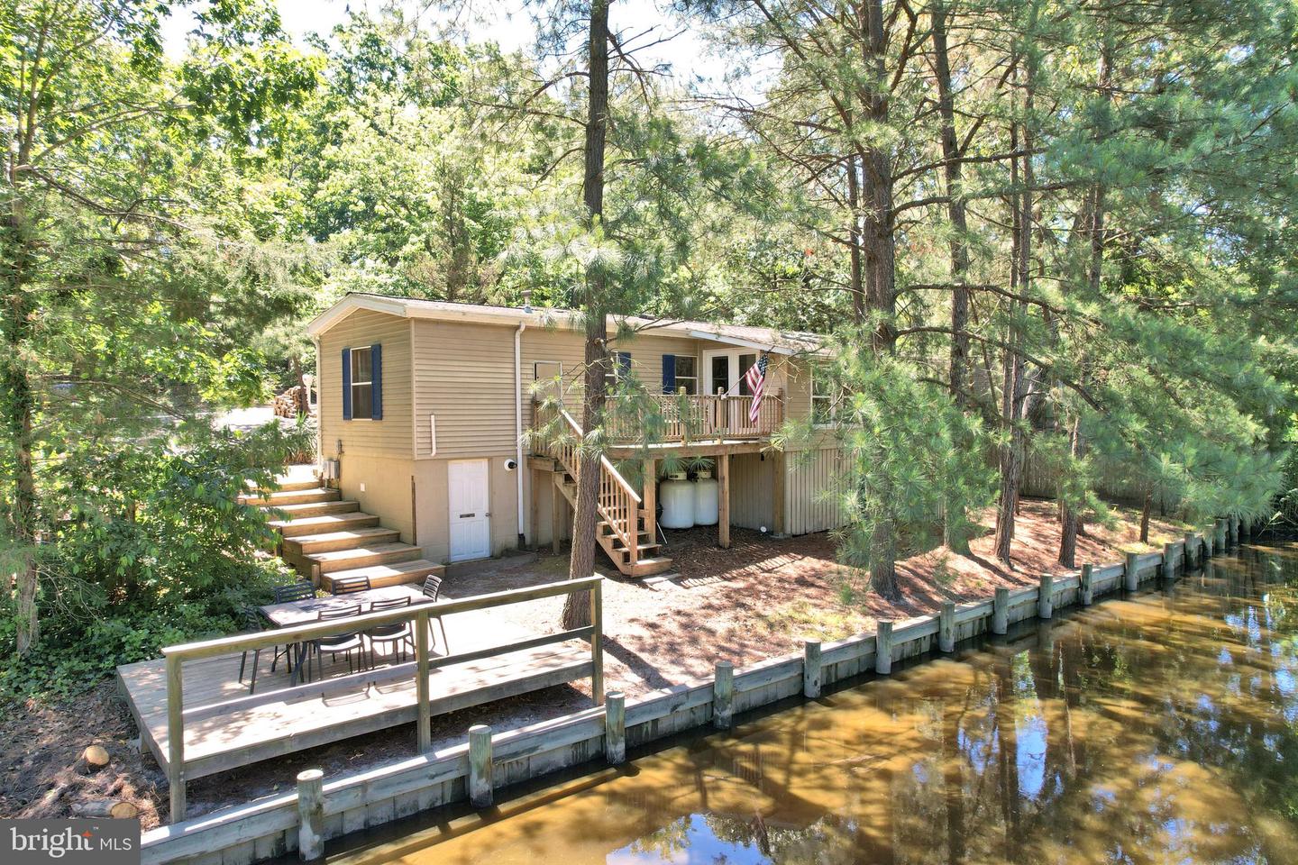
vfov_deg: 57.2
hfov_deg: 78.6
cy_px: 432
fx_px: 793
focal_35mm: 22
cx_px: 649
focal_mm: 8.38
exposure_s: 1/240
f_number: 2.8
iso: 100
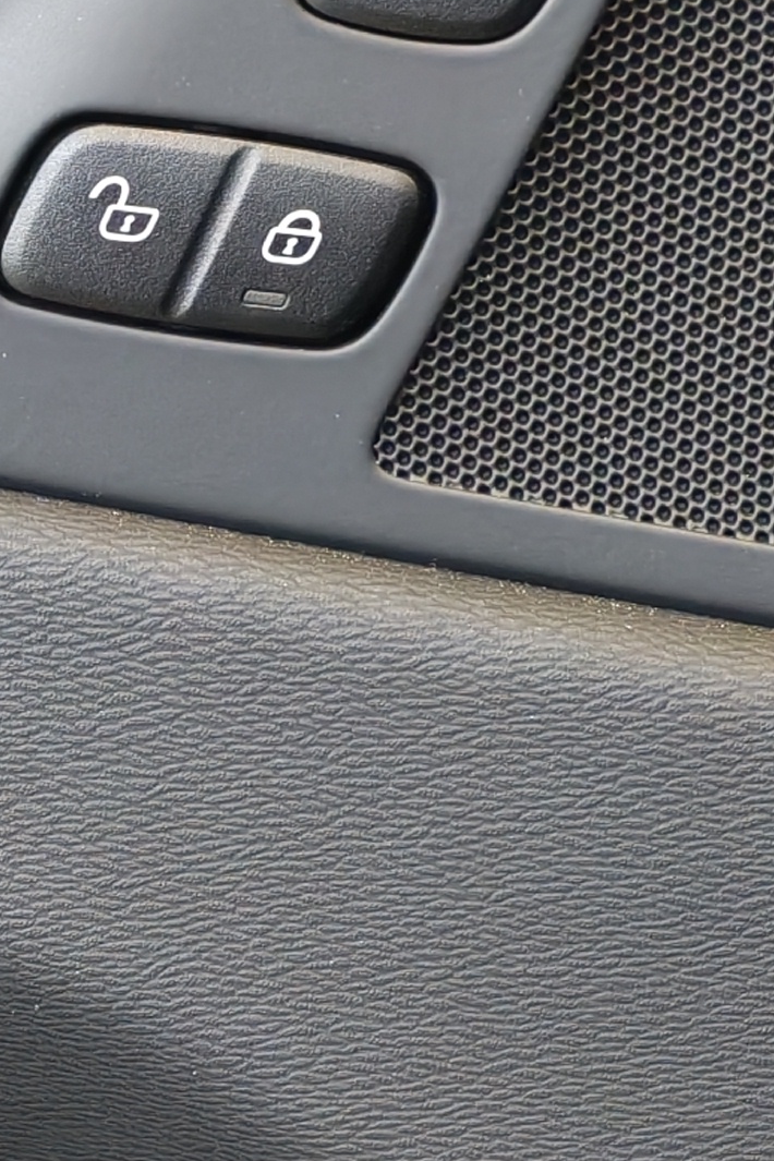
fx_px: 4257
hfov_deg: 10.4
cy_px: 904
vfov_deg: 15.4
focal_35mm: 132
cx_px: 148
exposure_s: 1/100
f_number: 1.9
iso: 526
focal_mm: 6.12
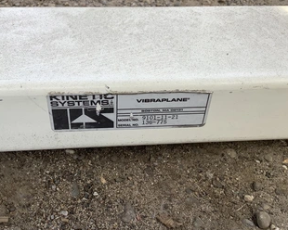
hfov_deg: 46.8
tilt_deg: -40.8
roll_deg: -3.8
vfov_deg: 38.2
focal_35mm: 39
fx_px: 332
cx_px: 137
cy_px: 107
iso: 25
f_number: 2.4
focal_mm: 3.3
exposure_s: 1/121
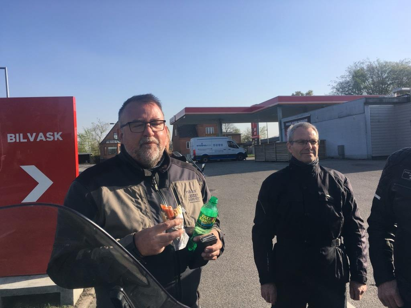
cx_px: 206
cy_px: 154
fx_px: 344
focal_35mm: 29
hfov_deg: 61.7
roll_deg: +3.2
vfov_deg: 48.2
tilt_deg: +0.2
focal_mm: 4.15
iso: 25
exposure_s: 1/938
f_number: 2.2
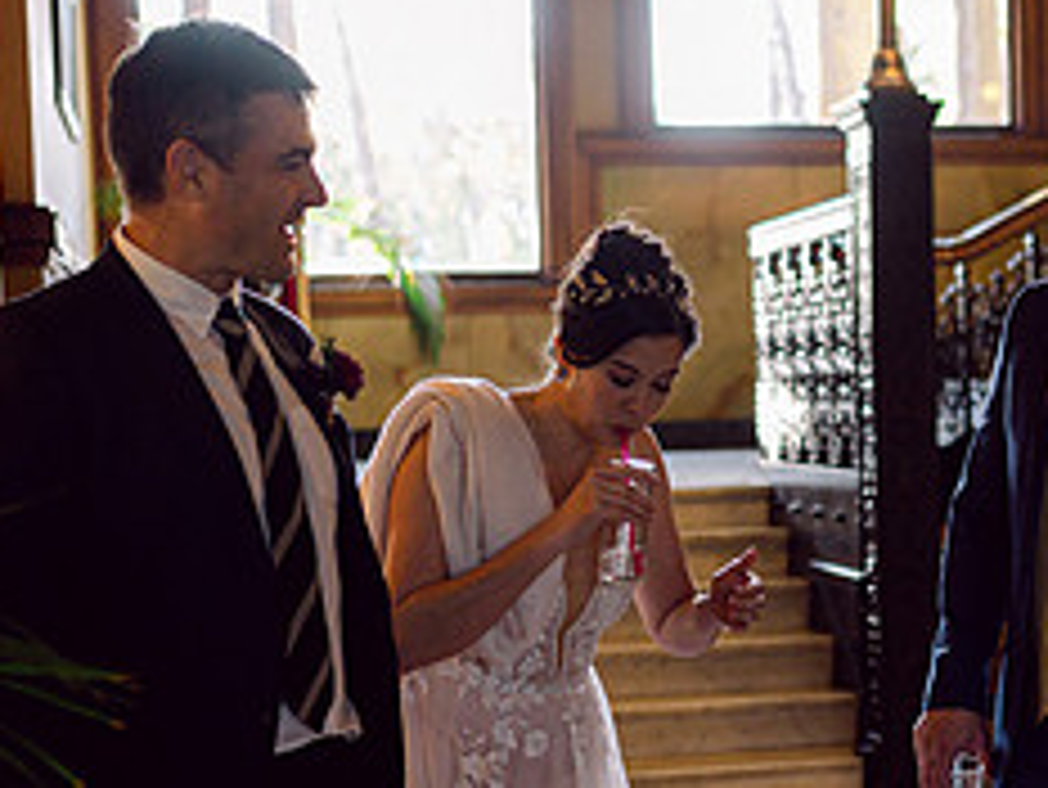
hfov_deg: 22.8
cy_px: 590
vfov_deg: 17.5
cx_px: 895
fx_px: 2544
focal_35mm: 84
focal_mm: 35
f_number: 2
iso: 1000
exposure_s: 1/320
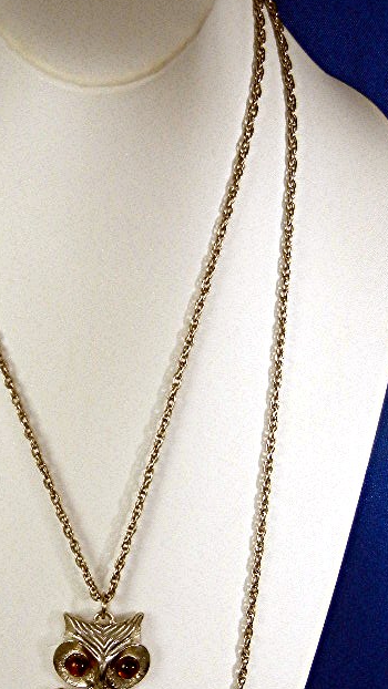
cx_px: 48
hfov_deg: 19.4
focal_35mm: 61
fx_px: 1115
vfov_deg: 33.9
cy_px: 480
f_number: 3.6
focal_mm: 6.2
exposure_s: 1/83.8
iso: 160
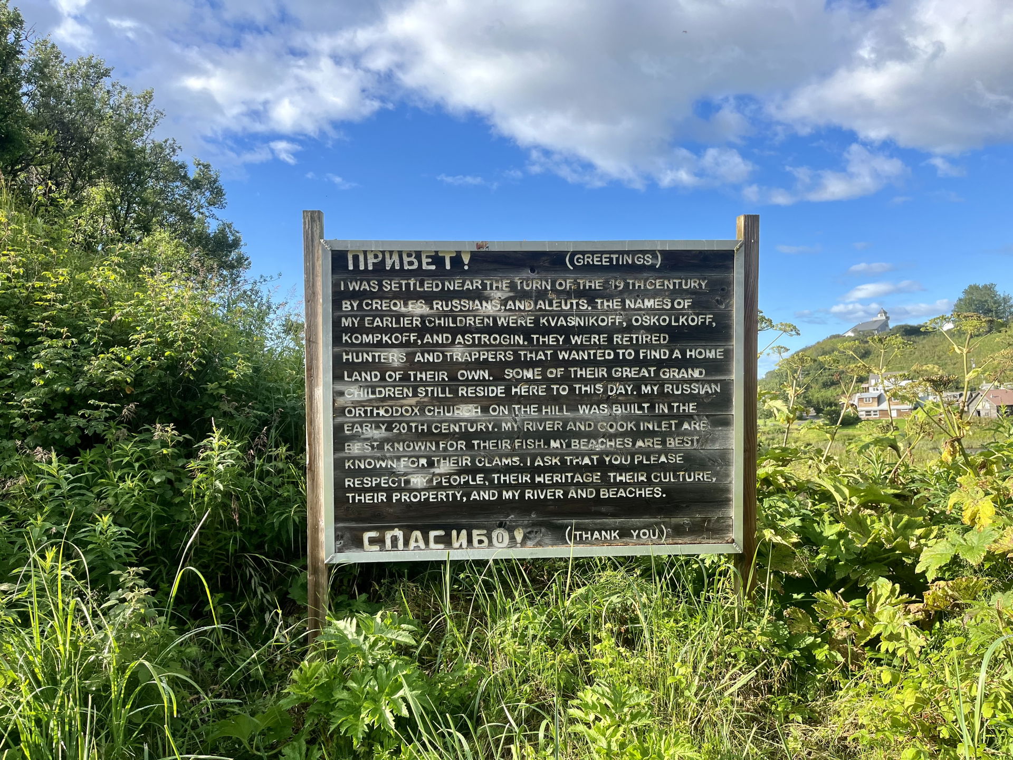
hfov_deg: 67.3
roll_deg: +2.6
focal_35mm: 26
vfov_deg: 53.1
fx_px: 761
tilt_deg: +1.1
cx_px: 506
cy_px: 380
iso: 50
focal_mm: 5.1
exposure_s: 1/1672
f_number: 1.6
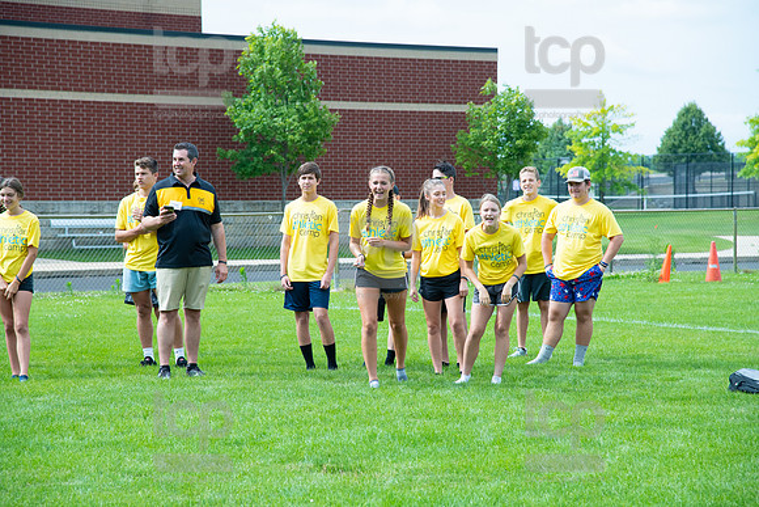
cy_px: 254
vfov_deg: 11.4
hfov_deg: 17.1
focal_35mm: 120
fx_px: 2530
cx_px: 380
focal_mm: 120
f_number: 5.6
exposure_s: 1/1250
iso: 320
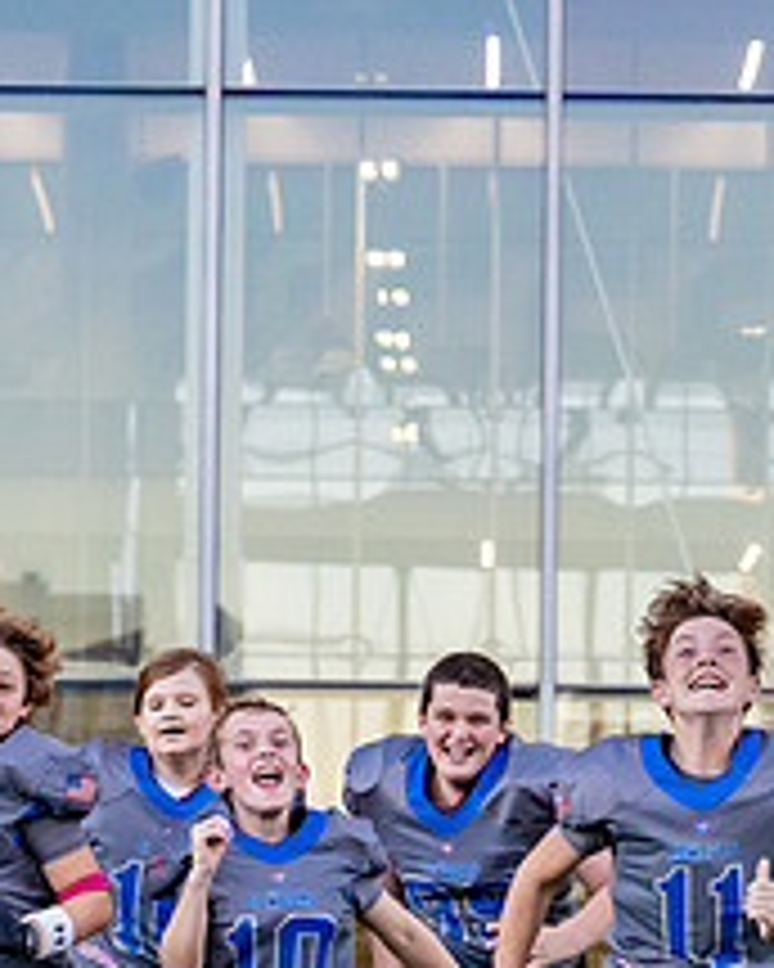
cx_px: 548
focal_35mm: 190
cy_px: 1063
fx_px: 5441
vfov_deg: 10.1
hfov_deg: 8.1
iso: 2500
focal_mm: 50
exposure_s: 1/1250
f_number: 3.2
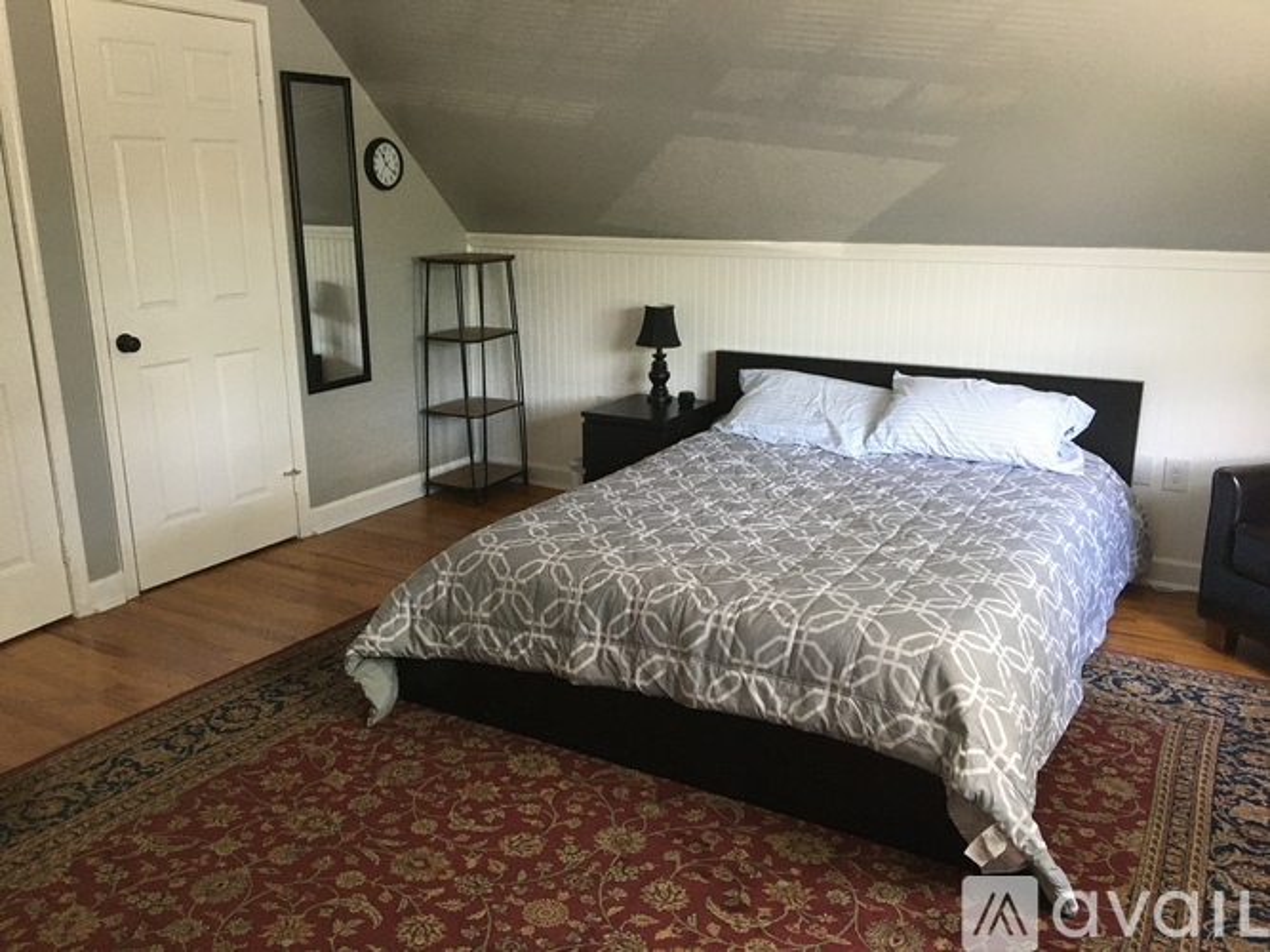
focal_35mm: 29
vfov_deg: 48.2
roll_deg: -1.0
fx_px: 1064
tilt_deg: -15.4
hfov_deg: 61.7
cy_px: 476
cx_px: 635
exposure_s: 1/30
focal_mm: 4.15
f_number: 2.2
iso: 125
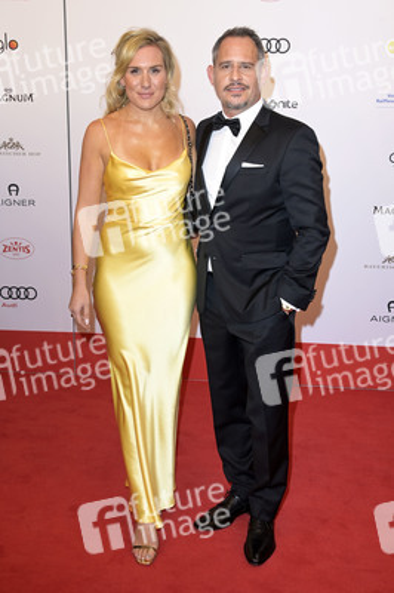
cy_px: 296
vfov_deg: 48.5
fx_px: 658
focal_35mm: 40
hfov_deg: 33.3
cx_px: 197
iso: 400
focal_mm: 40
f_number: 6.3
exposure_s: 1/250
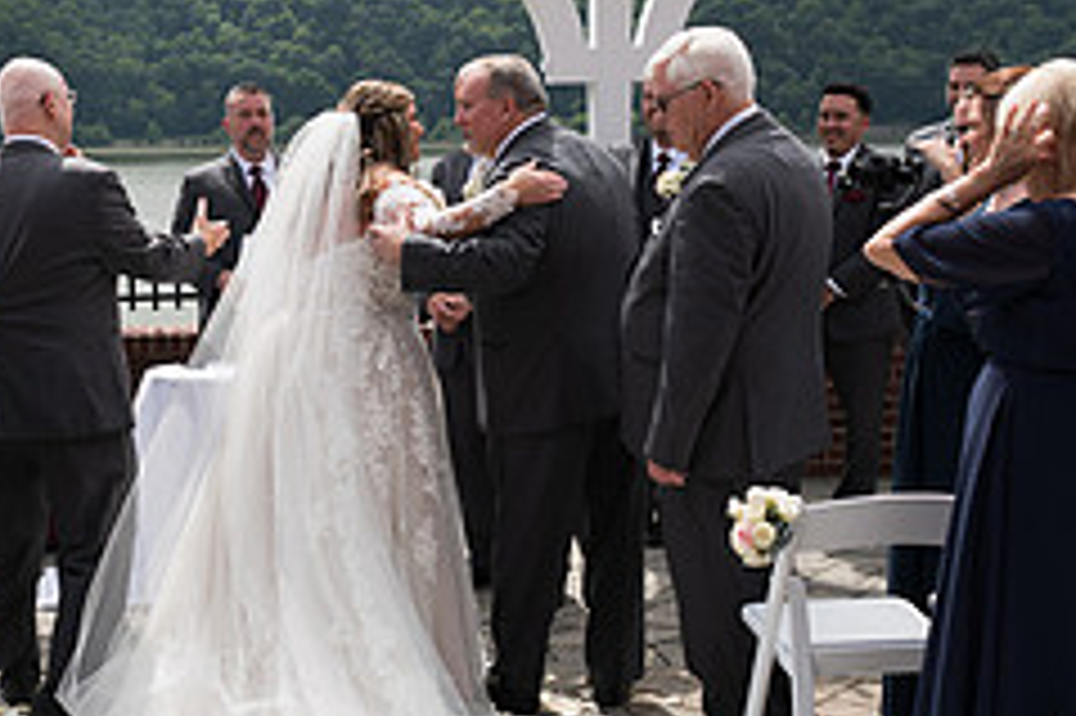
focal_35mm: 59
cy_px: 358
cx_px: 302
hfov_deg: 33.4
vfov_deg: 23.0
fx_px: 1762
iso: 64
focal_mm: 24
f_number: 2.8
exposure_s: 1/1600
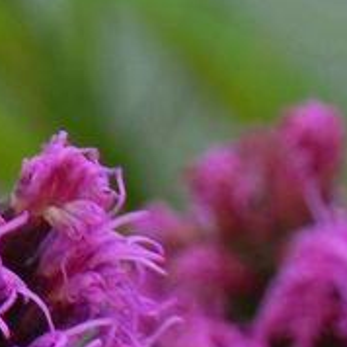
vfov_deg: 1.8
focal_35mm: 981
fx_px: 11126
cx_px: -49
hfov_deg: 1.8
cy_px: 772
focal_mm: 44
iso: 160
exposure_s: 1/20
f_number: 5
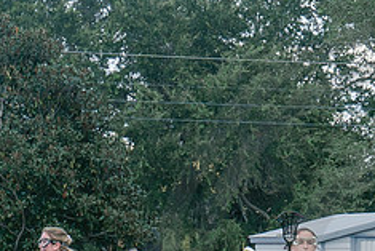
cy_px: 313
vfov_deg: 3.3
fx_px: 4378
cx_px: 412
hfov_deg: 4.9
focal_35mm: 420
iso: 250
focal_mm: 70
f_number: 5.6
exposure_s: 1/500
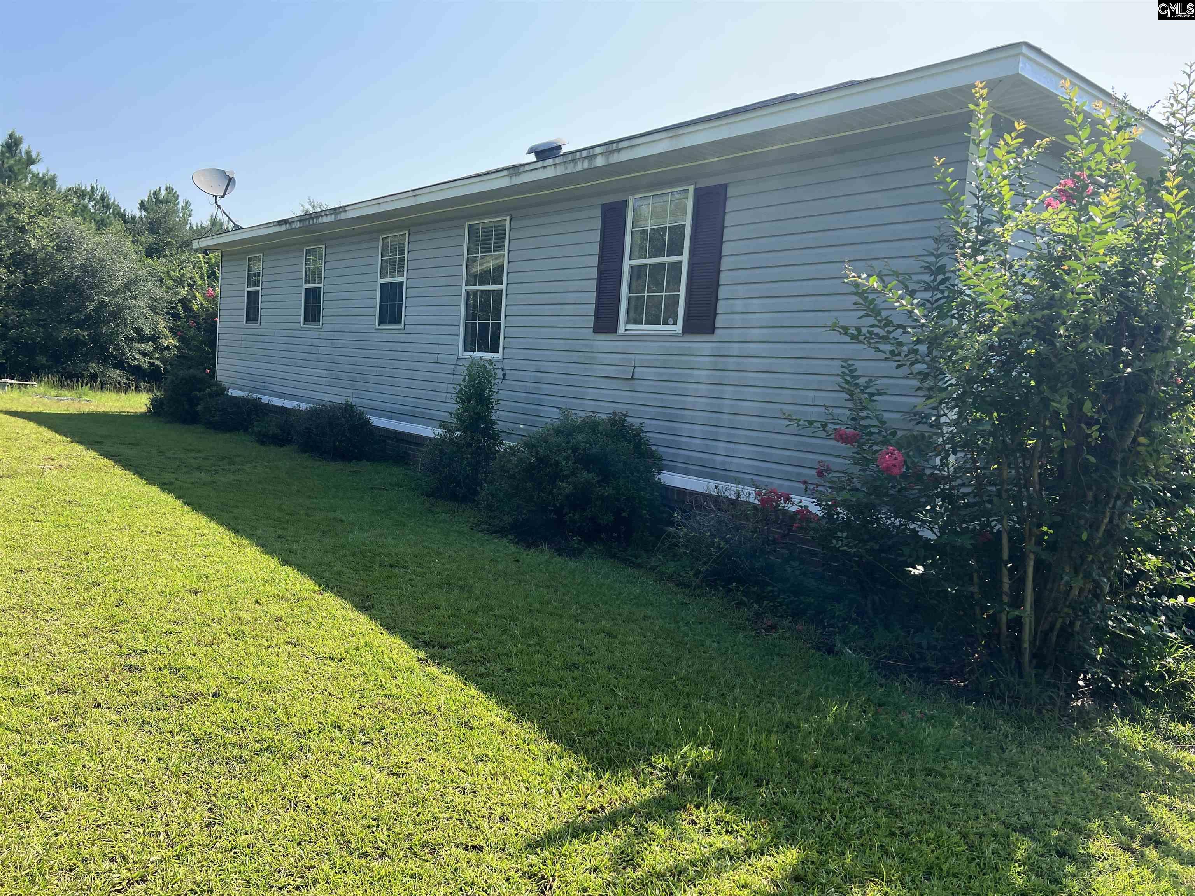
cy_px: 448
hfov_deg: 67.3
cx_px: 598
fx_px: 898
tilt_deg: -4.0
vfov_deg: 53.1
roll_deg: -3.2
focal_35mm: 26
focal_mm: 5.7
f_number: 1.5
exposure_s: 1/1698
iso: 50
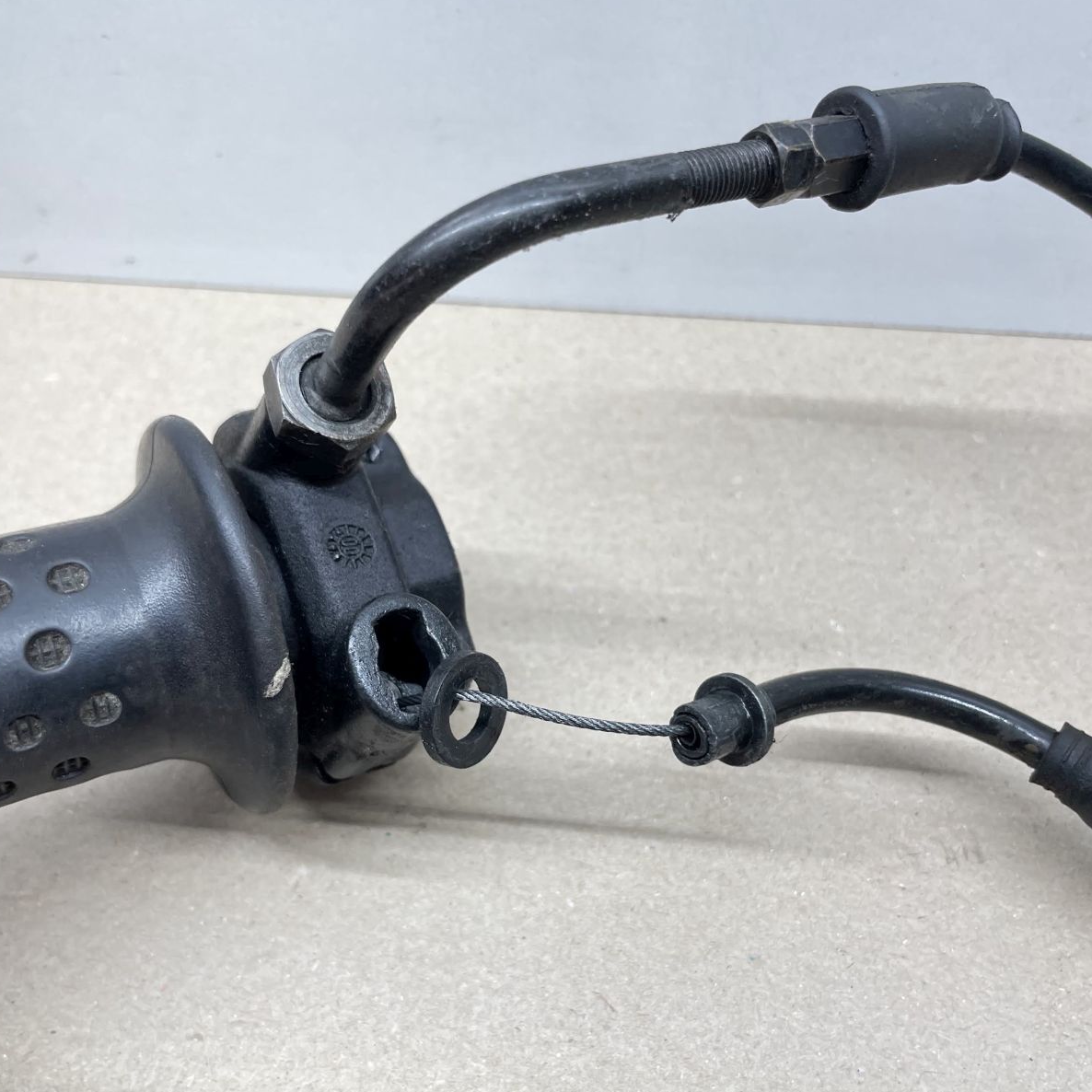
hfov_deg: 52.5
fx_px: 1106
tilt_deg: -56.2
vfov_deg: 52.3
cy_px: 627
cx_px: 540
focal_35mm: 31
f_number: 1.6
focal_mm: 4.2
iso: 80
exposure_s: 1/100
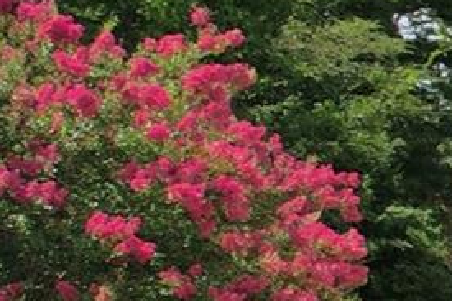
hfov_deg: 9.4
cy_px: 239
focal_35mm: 164
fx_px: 2058
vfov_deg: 8.3
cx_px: 1418
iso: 110
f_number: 2.8
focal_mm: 8.4
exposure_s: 1/400
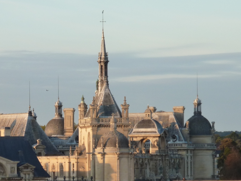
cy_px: 149
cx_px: 39
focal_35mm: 250
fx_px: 1740
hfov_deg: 7.9
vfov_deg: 5.9
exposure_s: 1/100
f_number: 4.4
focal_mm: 21
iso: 125
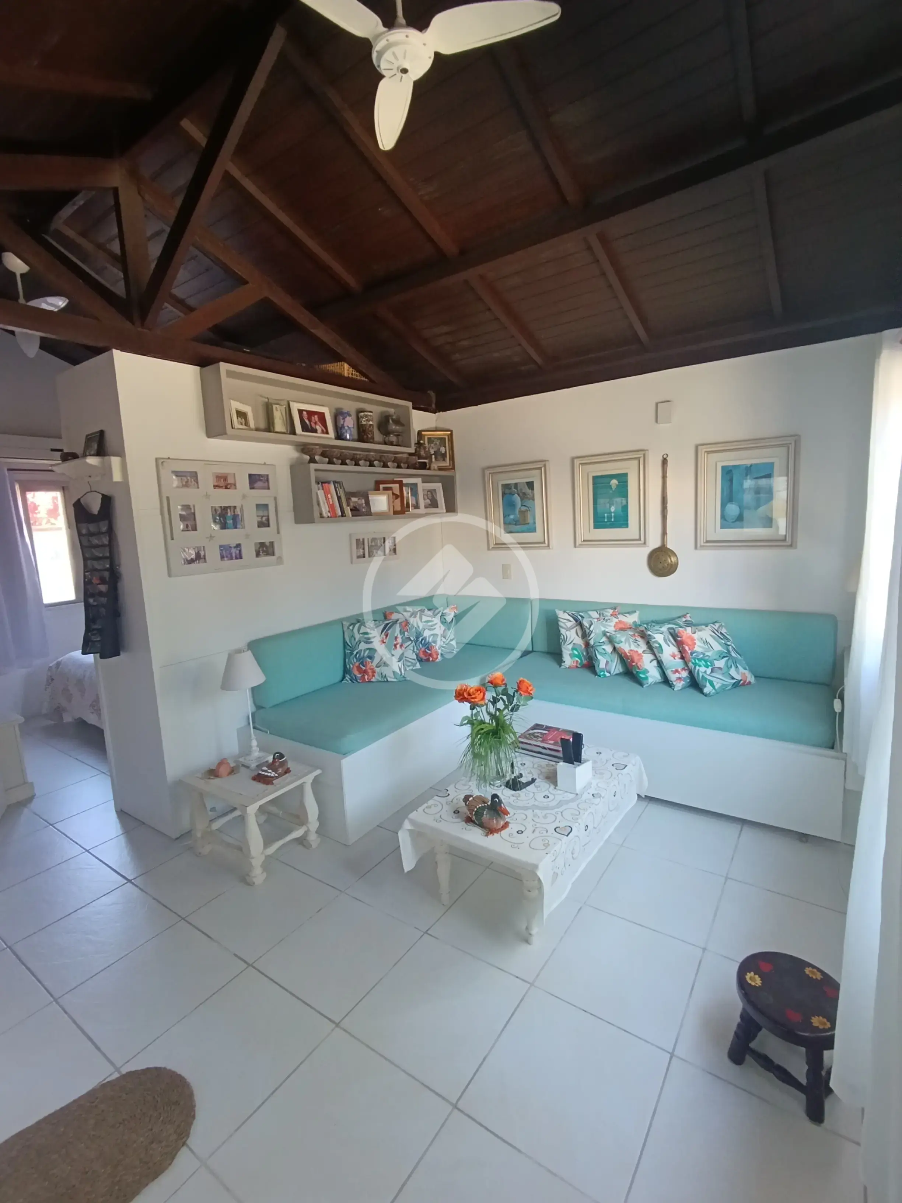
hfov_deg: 78.1
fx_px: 556
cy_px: 602
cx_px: 451
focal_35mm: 16
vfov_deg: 94.5
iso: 400
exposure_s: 1/30
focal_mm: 1.65
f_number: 2.2
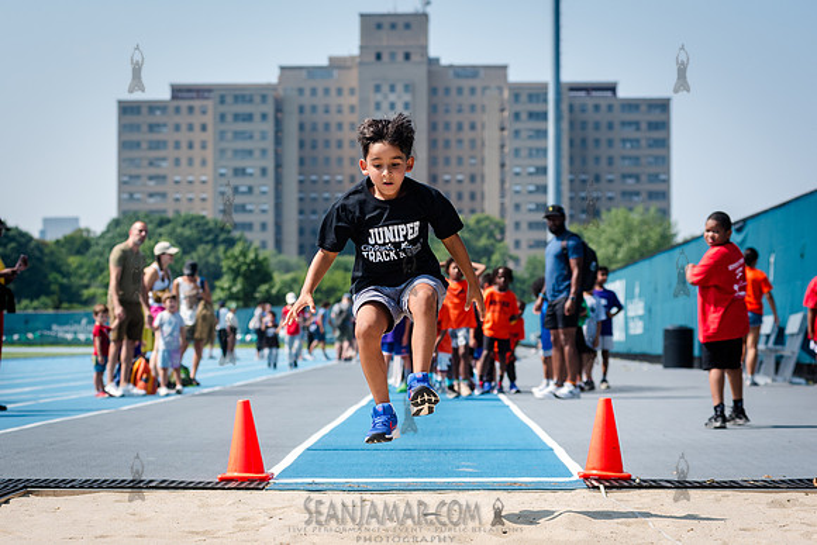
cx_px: 392
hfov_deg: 19.6
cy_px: 297
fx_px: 2369
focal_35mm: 104
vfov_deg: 13.1
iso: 400
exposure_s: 1/1600
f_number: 5
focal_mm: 92
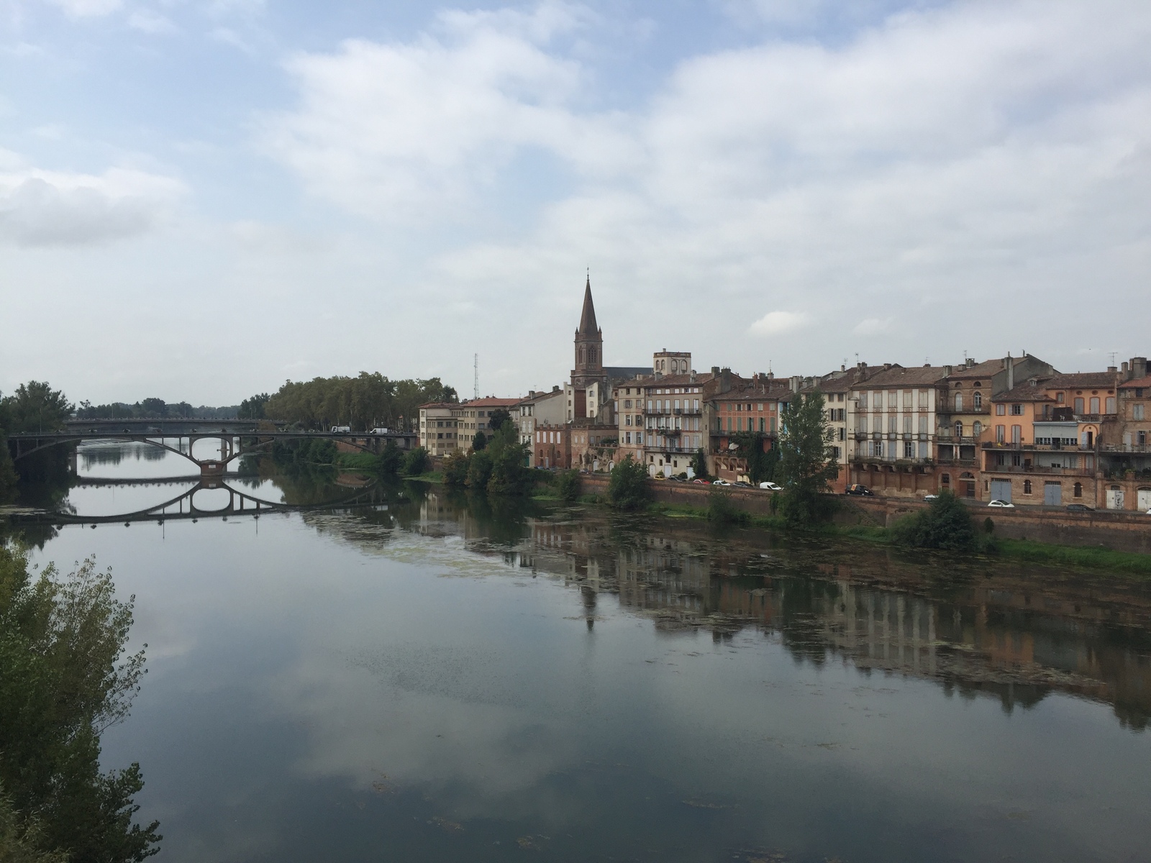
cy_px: 432
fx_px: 964
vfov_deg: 48.2
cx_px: 576
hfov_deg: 61.7
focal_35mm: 29
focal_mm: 4.15
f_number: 2.2
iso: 32
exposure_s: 1/2198
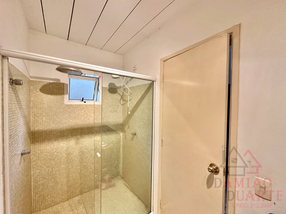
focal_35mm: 14
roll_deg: -1.5
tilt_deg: -0.8
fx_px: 116
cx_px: 143
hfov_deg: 102.1
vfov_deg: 85.7
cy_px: 107
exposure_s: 1/60
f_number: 2.2
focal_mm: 2.22
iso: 200
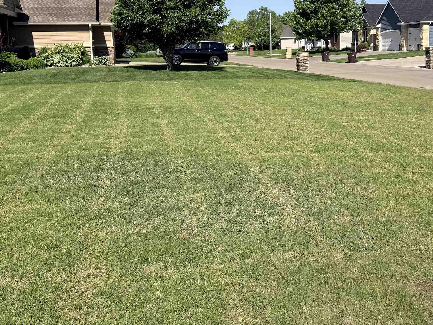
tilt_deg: -5.1
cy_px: 93
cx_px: 259
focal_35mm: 41
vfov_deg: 34.6
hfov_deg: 45.5
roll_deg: +1.5
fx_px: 513
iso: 80
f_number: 1.78
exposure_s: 1/5714
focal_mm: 6.76
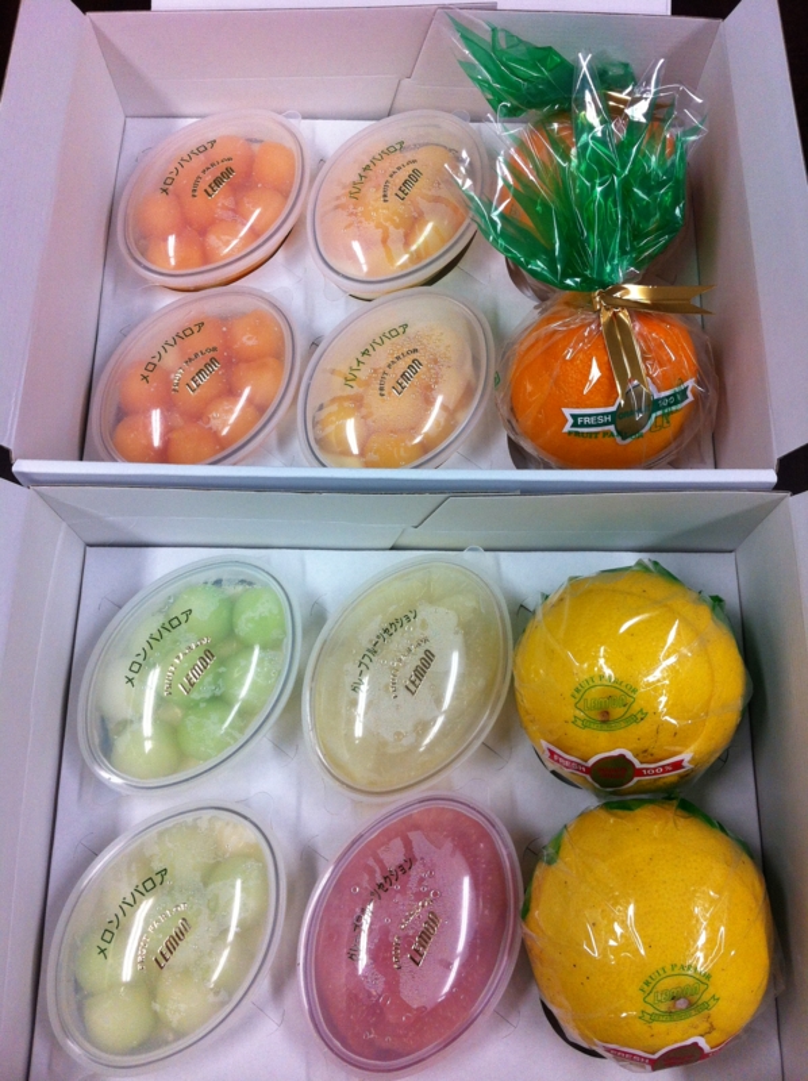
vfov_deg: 52.7
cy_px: 540
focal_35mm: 35
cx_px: 404
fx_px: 1092
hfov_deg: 40.6
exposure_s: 1/120
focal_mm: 3.85
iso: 100
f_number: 2.8
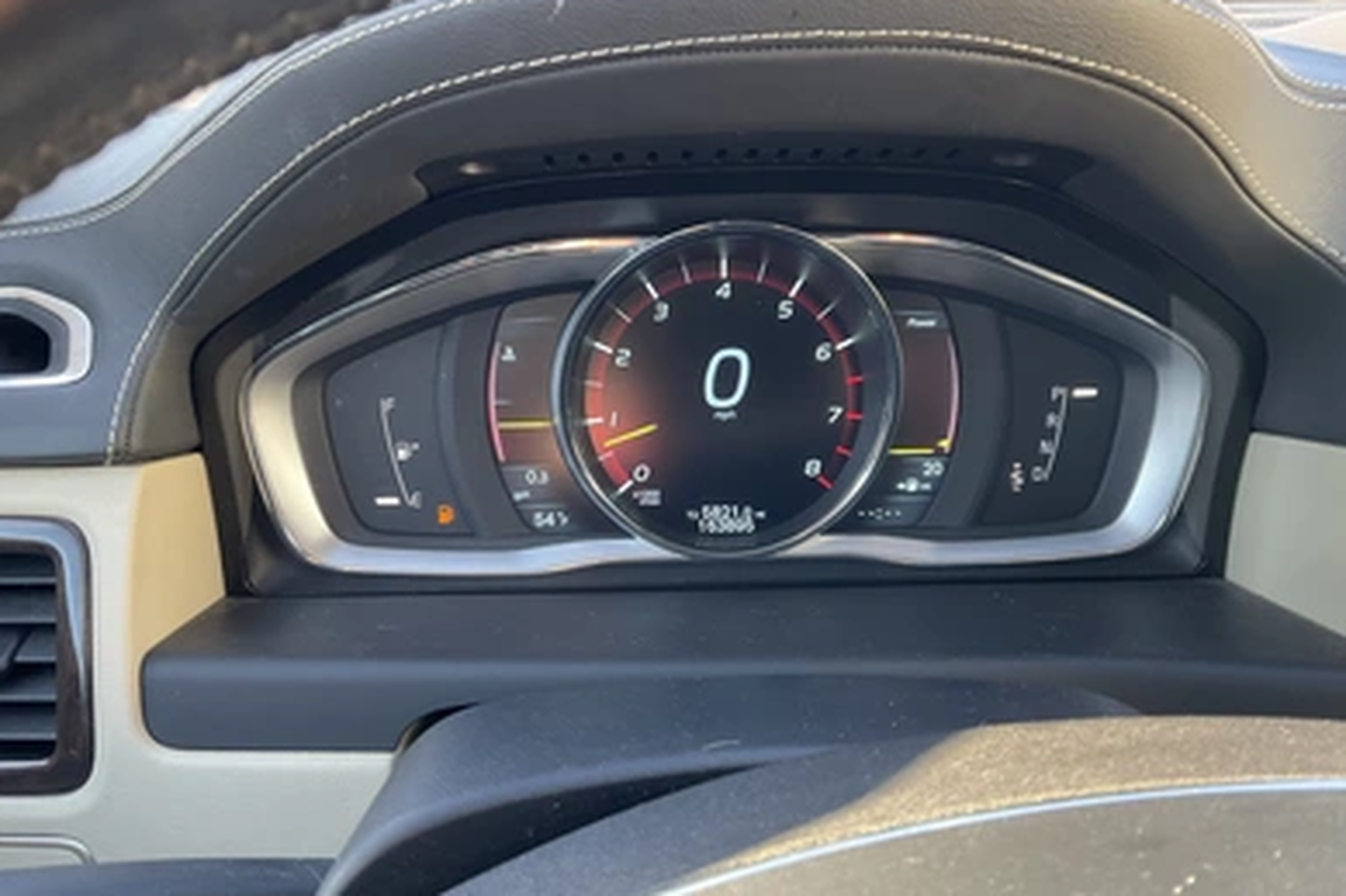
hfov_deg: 60.3
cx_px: 668
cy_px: 446
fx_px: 1159
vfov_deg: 42.3
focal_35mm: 31
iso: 64
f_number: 1.8
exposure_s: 1/88
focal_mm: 3
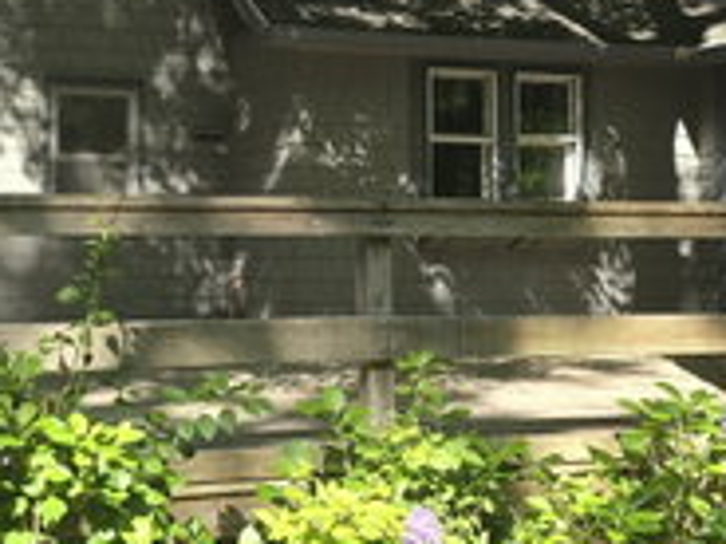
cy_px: 162
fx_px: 1342
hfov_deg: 29.7
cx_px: 166
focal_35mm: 64
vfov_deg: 22.8
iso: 12
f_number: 1.7
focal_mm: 6.3
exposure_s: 1/120
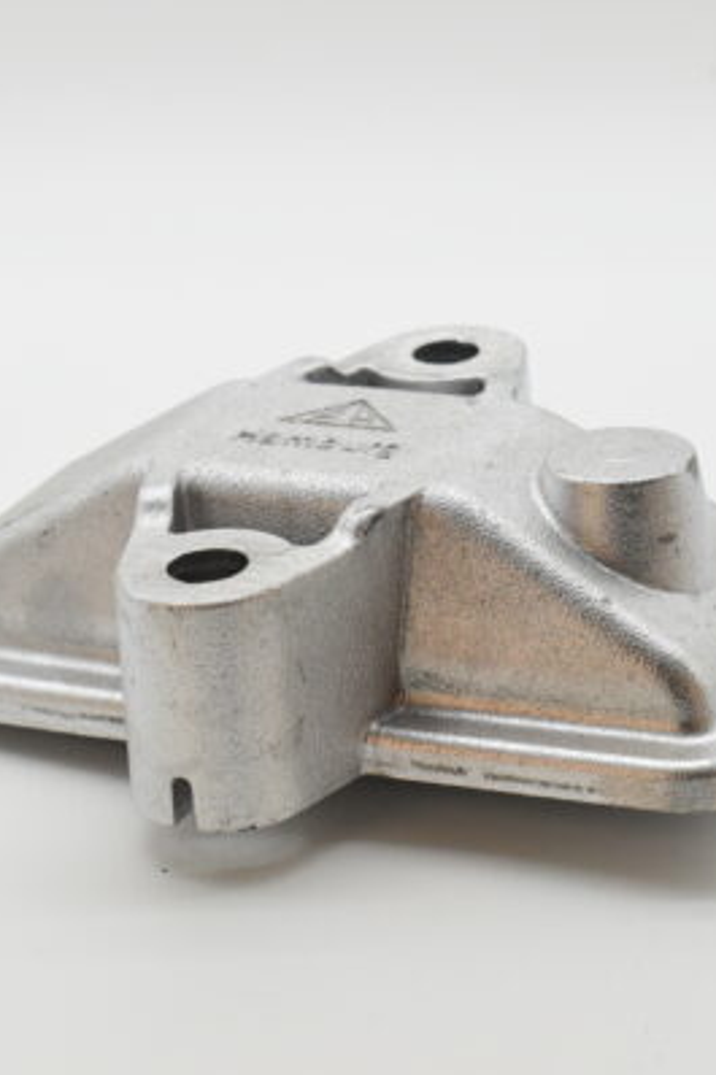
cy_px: 538
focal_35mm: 95
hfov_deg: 14.4
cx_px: 400
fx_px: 2836
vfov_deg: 21.5
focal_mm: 42
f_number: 8
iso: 1600
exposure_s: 1/1250
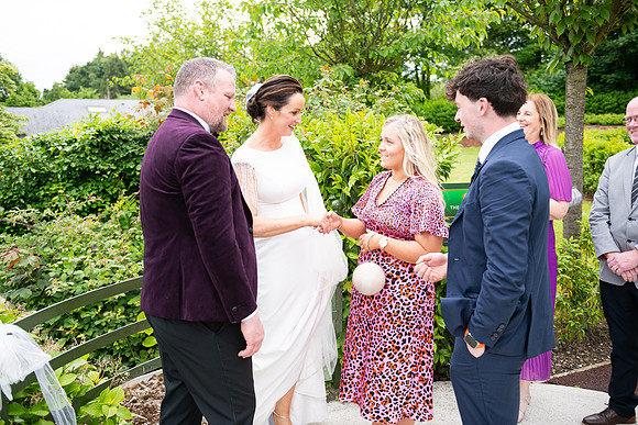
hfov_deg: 58.7
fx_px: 567
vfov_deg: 41.1
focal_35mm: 32
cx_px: 319
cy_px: 212
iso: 250
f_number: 3.5
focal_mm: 32
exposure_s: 1/1000
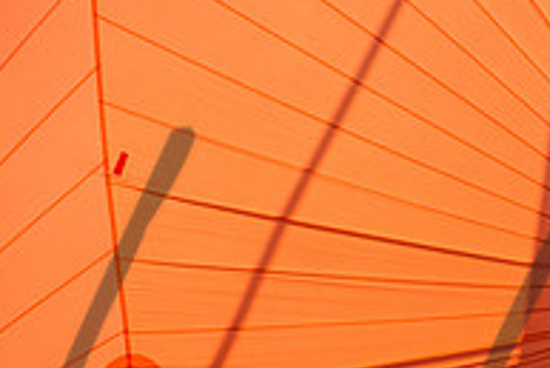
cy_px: 536
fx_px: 7813
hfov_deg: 4.0
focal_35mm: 511
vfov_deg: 2.7
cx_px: 630
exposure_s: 1/1250
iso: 320
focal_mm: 160
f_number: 6.3
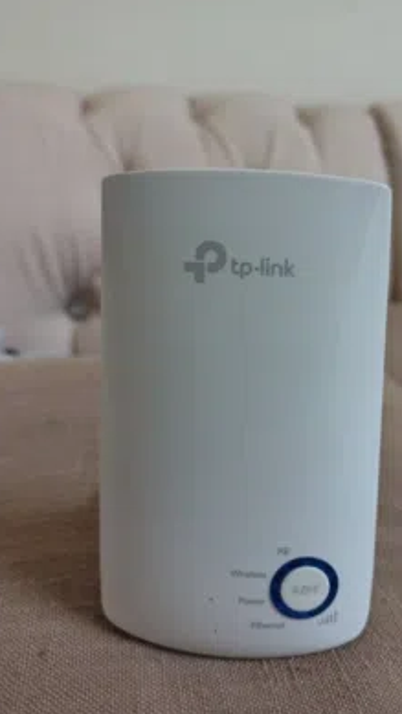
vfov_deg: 67.9
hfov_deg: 41.0
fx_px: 530
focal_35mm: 28
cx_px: 266
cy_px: 358
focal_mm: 4.71
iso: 3986
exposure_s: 1/50.1
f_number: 1.7
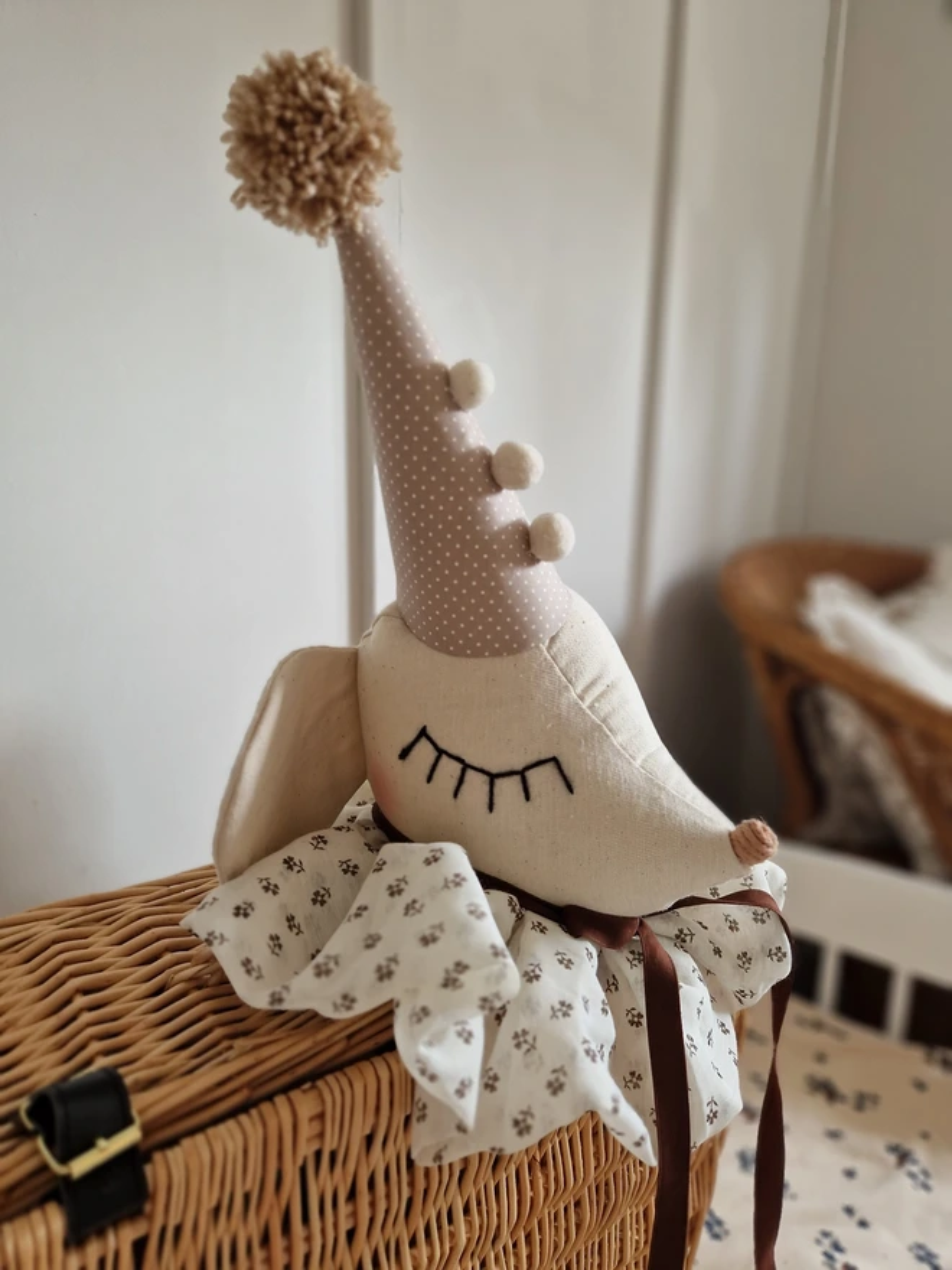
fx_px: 843
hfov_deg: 58.9
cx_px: 476
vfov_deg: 73.9
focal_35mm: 23
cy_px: 635
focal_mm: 5.4
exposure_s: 1/100
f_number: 1.8
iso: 100
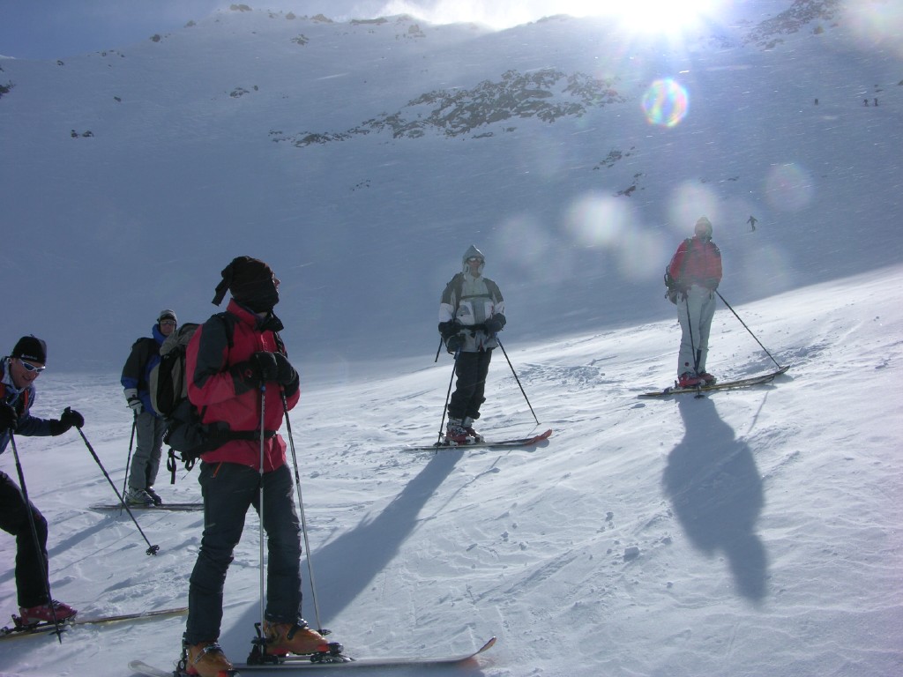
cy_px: 338
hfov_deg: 52.6
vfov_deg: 40.7
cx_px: 452
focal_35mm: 35
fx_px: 913
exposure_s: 1/417
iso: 50
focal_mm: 8.9
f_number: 8
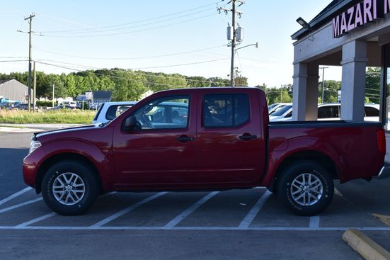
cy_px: 118
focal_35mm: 44
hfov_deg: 44.9
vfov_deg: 30.8
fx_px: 472
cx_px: 197
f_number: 10
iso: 400
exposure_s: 1/200
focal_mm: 25
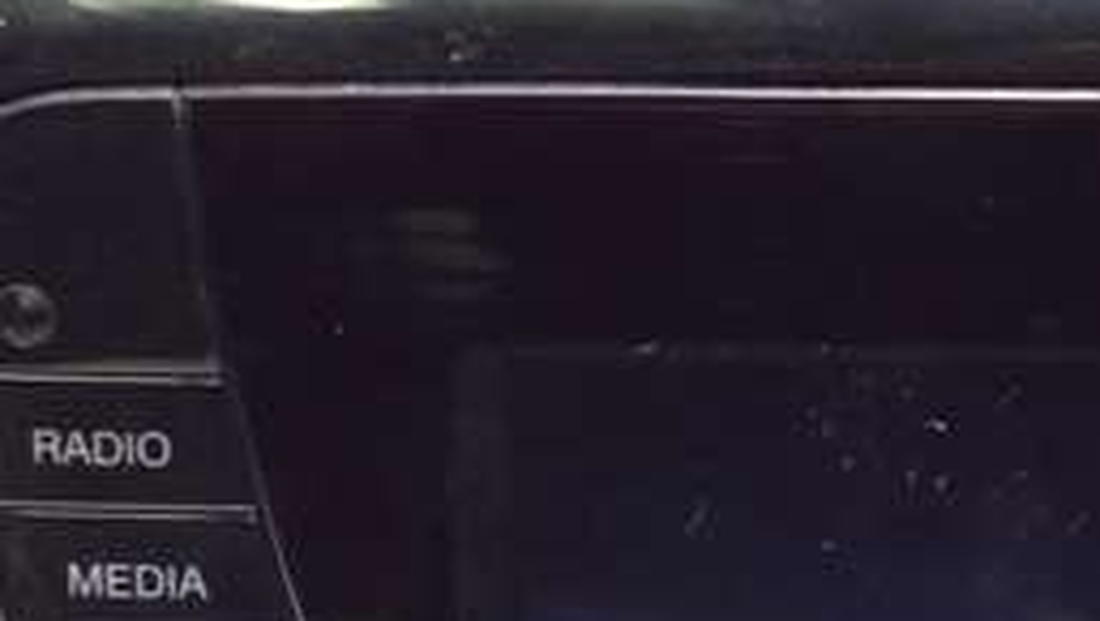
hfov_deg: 8.0
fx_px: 7793
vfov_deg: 4.6
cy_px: 546
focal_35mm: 267
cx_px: 1207
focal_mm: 29.8
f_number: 4.5
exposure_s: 1/25
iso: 800
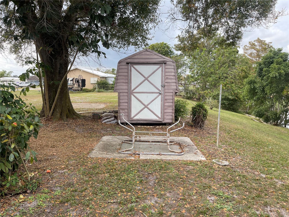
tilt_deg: -7.3
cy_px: 108
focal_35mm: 25
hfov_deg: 69.4
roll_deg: +0.1
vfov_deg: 54.9
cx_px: 144
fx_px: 209
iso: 32
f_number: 1.6
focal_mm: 5.1
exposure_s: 1/726
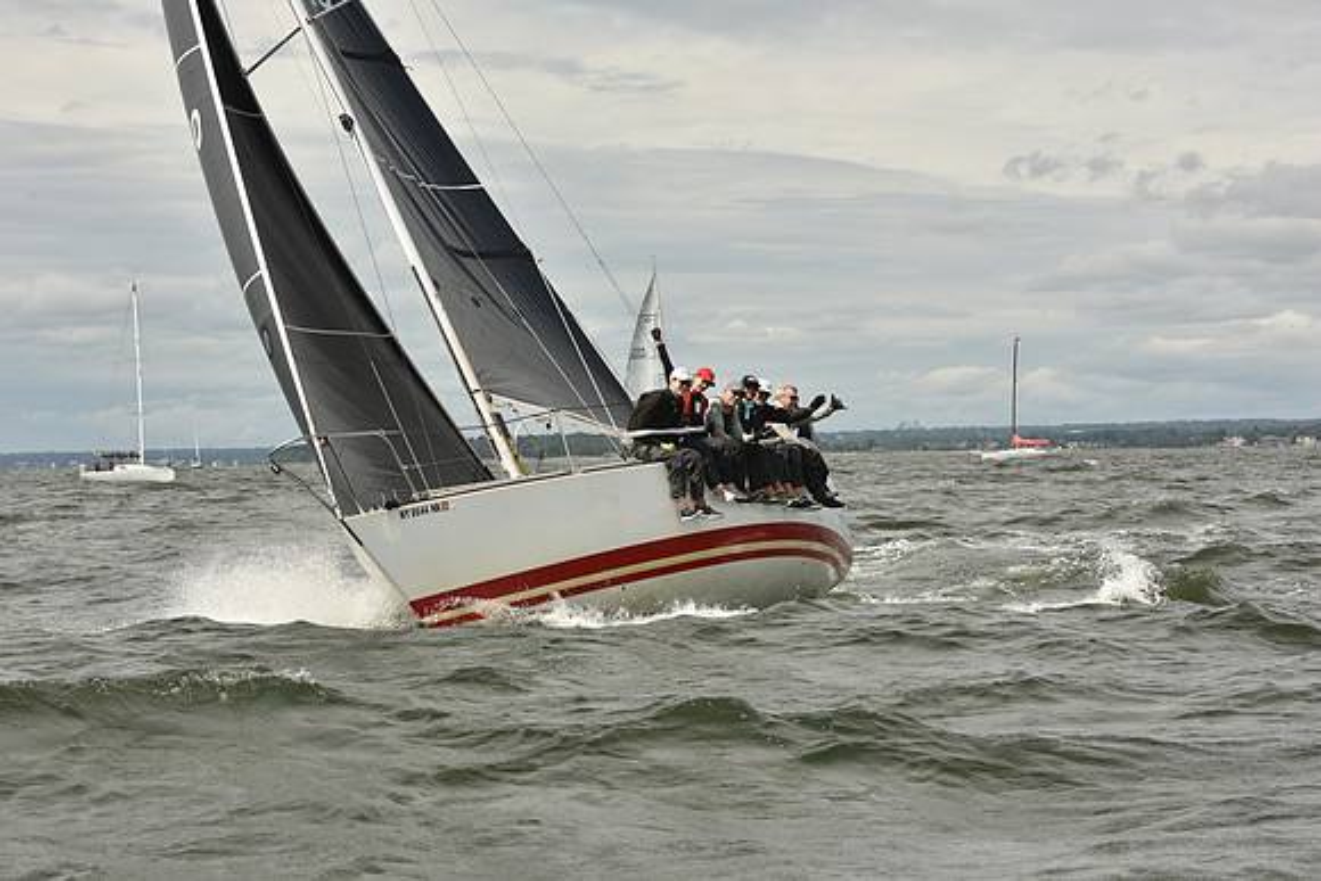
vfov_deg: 14.0
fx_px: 3597
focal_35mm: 98
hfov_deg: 20.8
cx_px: 660
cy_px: 440
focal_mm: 98
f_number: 9
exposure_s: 1/800
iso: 250
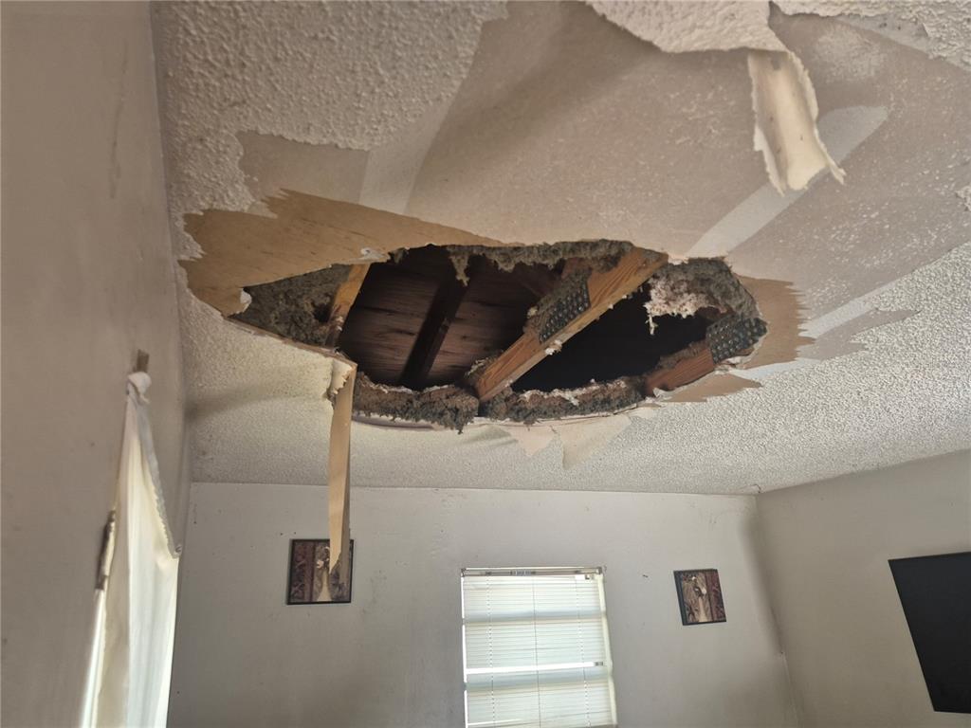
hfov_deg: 73.9
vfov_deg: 58.9
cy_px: 364
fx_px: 645
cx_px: 486
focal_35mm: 23
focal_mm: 5.4
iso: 320
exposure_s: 1/120
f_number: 1.8
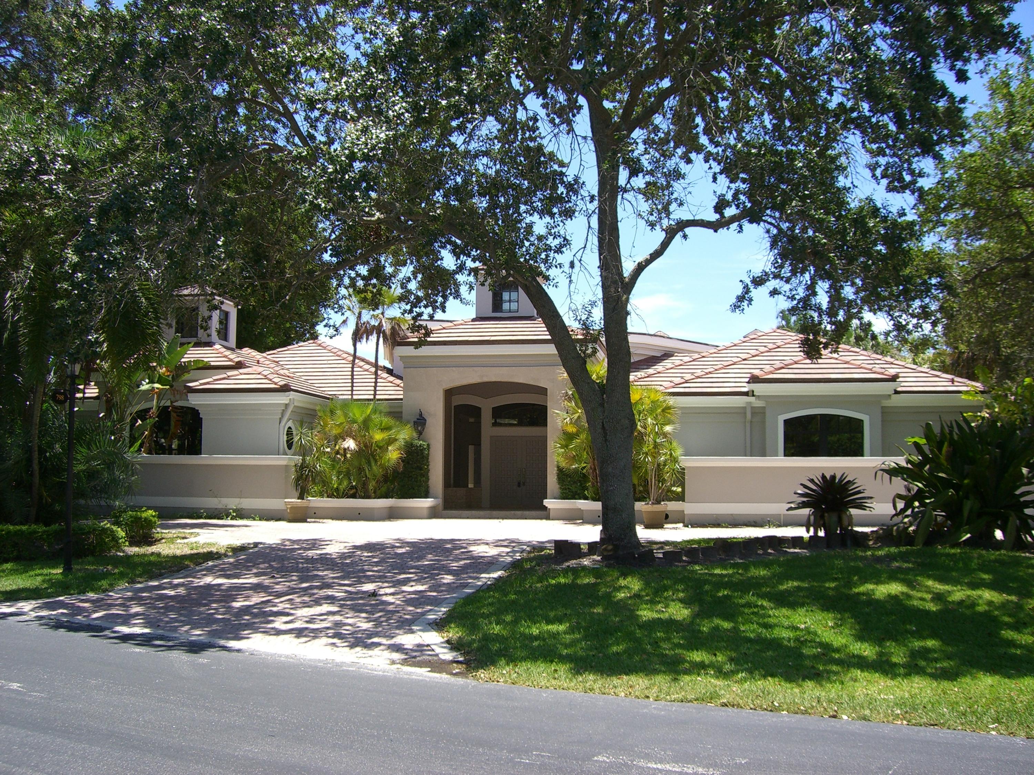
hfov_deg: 49.0
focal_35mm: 38
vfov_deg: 37.7
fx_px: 1135
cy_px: 388
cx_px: 517
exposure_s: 1/320
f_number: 4.3
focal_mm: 6.2
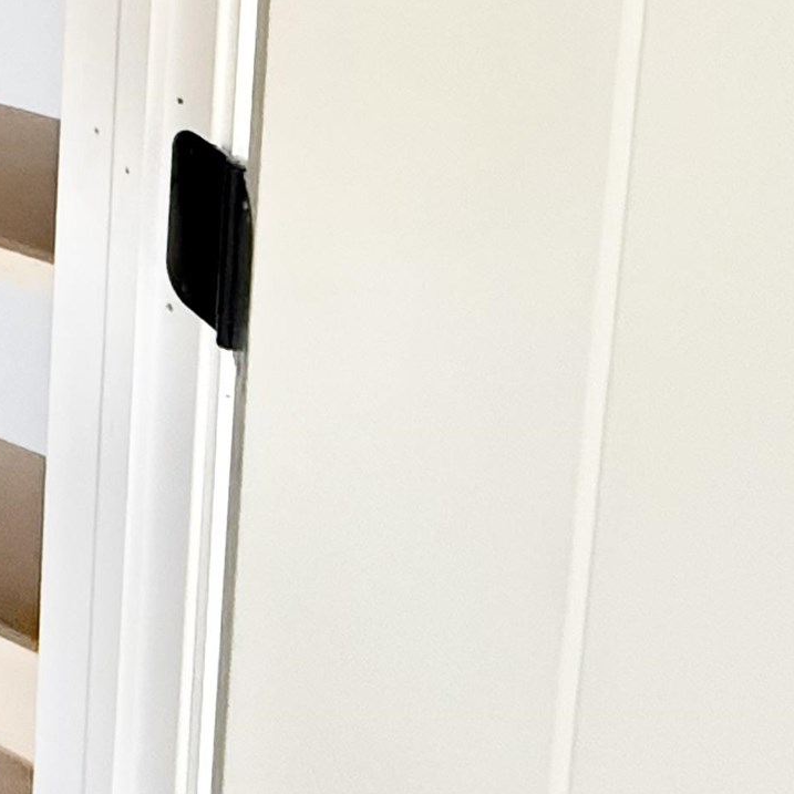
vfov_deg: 24.9
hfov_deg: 24.7
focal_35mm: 53
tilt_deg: -7.3
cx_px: -402
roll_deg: +0.2
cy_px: -392
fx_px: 1375
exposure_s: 1/60
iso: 1000
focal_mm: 2.22
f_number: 2.2
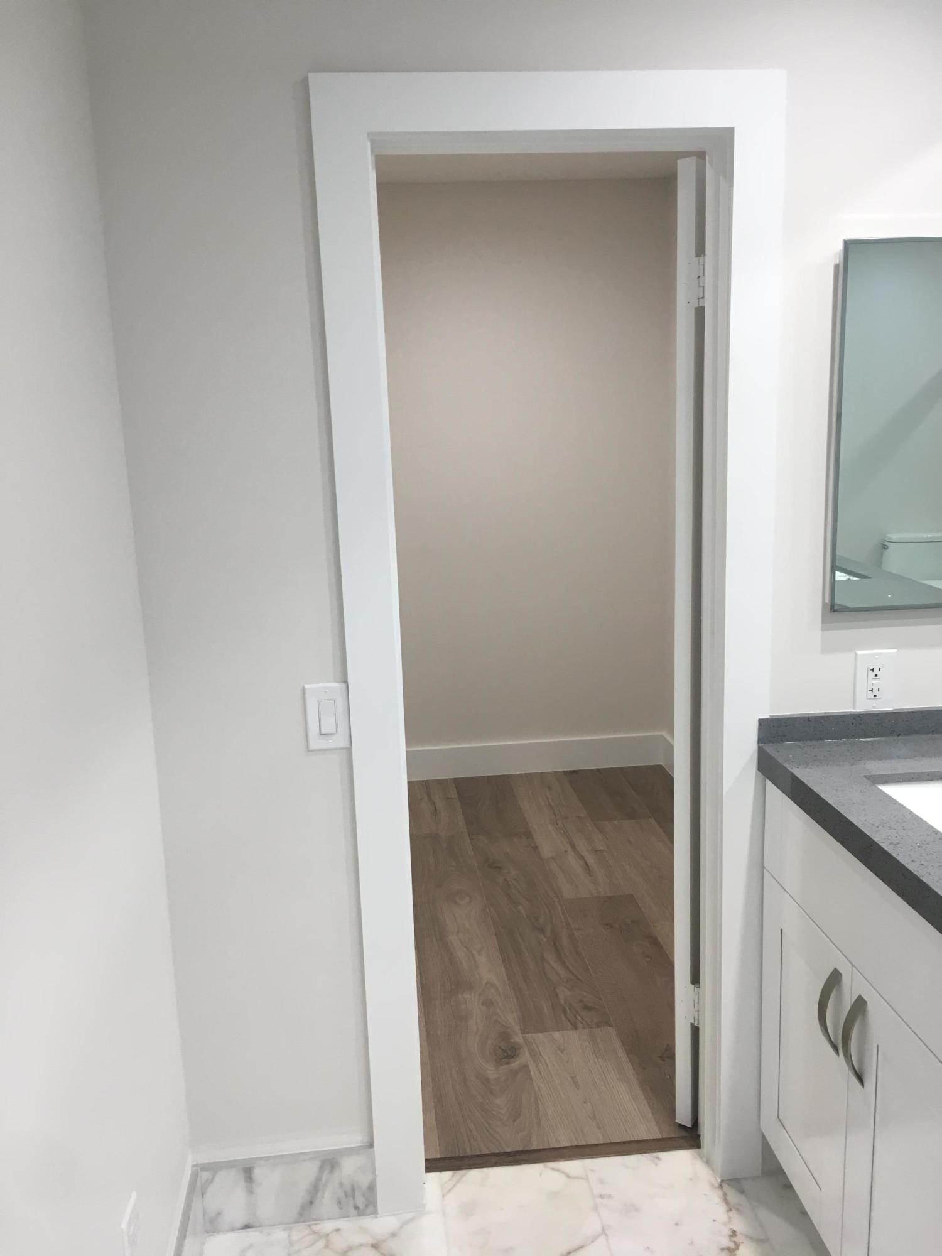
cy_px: 628
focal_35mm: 29
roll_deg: +1.7
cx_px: 471
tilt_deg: -10.0
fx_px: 1052
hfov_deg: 48.2
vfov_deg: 61.7
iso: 32
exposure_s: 1/30
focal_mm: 4.15
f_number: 2.2
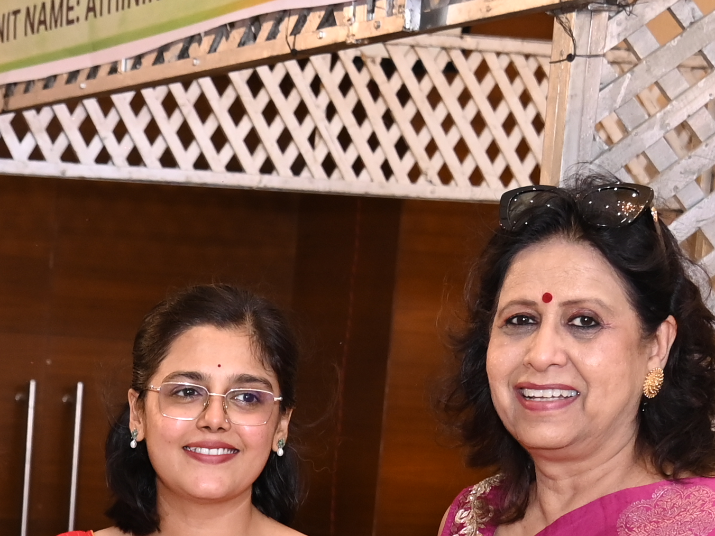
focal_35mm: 129
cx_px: -172
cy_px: 990
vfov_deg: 10.7
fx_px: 2665
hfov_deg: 14.7
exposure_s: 1/125
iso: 1000
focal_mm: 30
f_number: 4.5
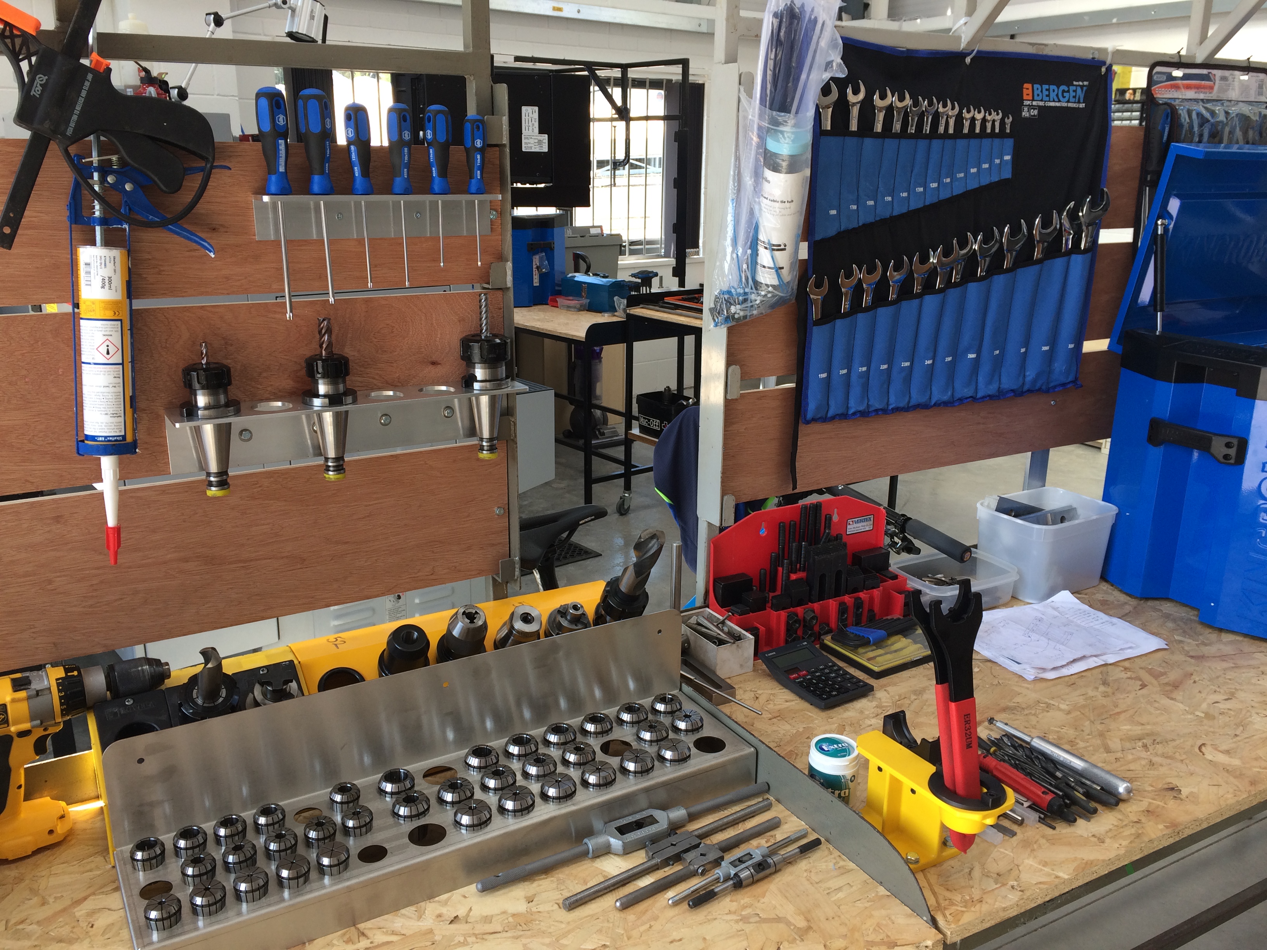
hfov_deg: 61.7
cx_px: 634
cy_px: 475
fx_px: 1061
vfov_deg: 48.2
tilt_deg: -16.6
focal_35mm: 29
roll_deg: -0.1
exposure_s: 1/123
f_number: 2.2
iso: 32
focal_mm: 4.15
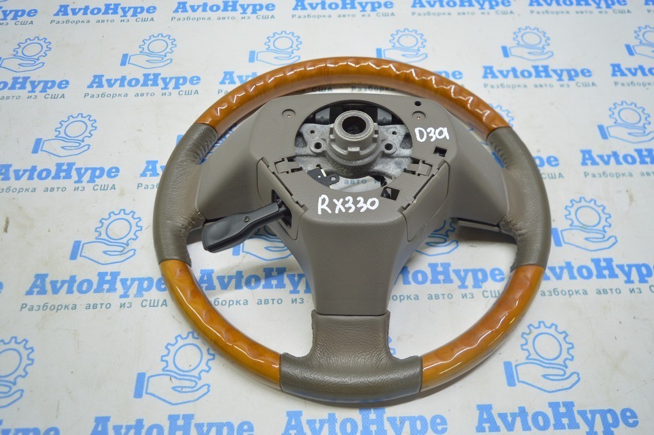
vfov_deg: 47.9
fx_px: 490
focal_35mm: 27
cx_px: 327
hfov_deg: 67.4
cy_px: 218
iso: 400
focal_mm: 18
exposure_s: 1/40
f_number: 3.5
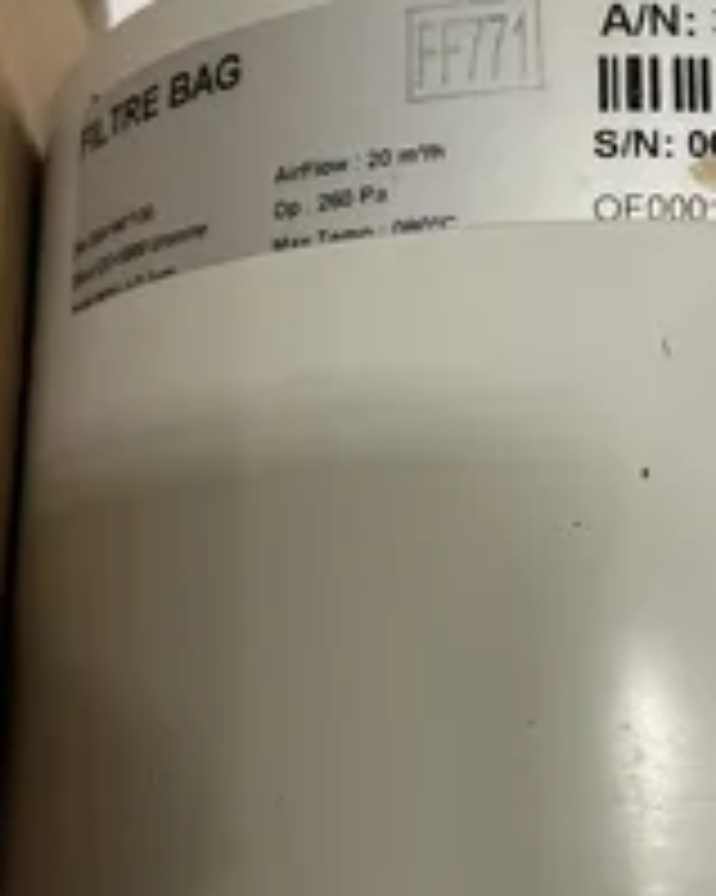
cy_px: 396
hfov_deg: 29.1
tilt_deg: -70.4
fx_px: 1352
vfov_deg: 36.6
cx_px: 549
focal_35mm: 51
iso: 100
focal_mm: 4.2
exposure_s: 1/60
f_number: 1.6
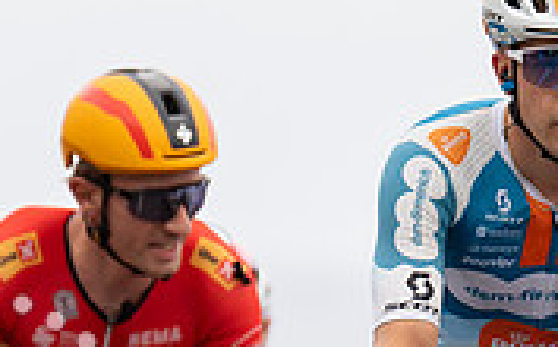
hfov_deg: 2.2
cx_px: 716
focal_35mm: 959
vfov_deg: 1.4
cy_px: 146
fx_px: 14561
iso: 320
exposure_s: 1/1000
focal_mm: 200
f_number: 3.5
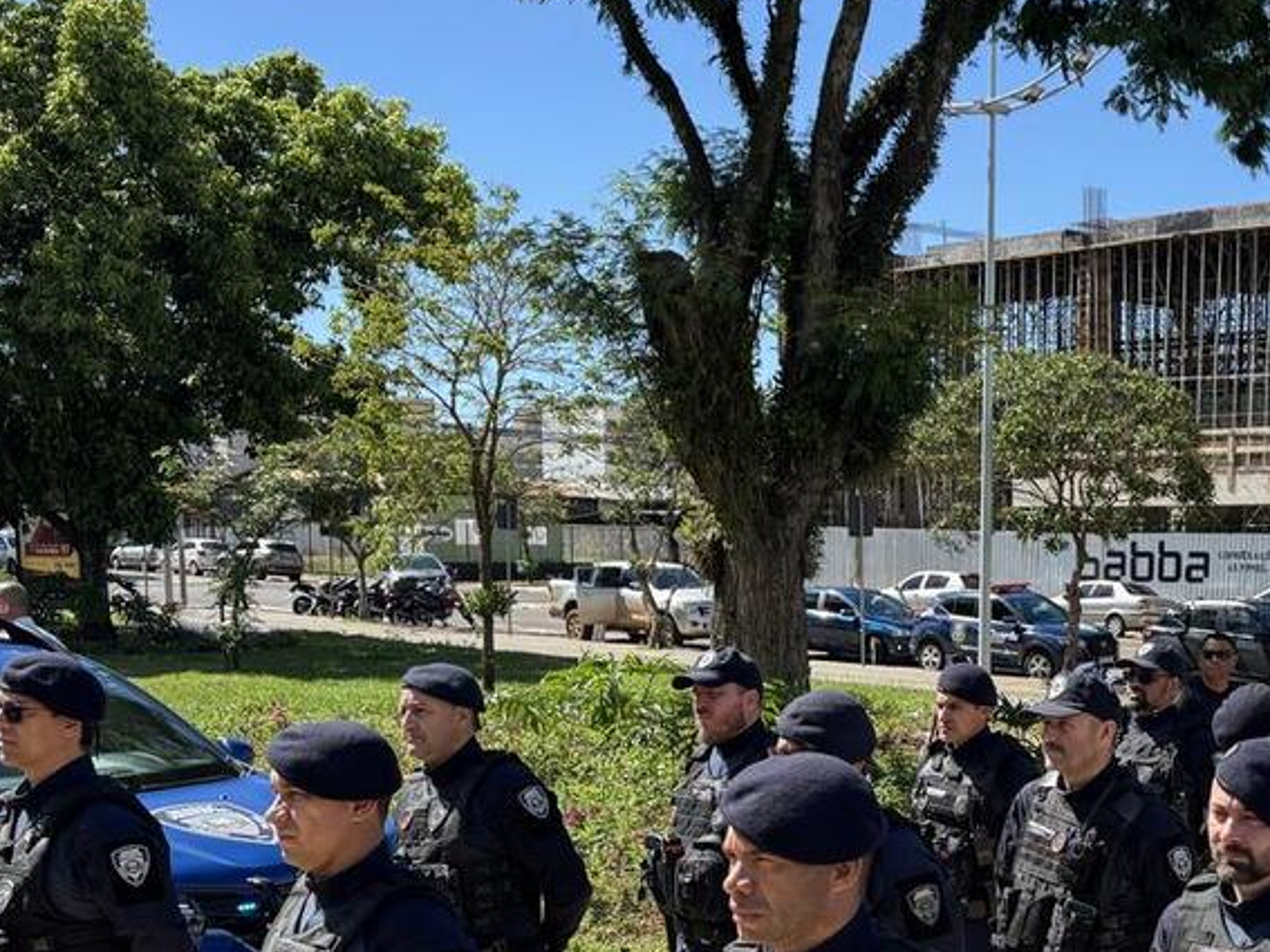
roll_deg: -1.9
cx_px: 1006
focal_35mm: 55
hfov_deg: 34.0
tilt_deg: -6.7
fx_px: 2017
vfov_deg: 25.8
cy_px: 833
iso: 50
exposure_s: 1/1248
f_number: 1.6
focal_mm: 5.96
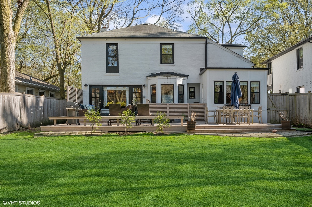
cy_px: 104
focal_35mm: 30
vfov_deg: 43.5
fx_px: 260
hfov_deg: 62.0
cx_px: 156
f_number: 9.5
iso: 200
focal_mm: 30
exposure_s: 1/125
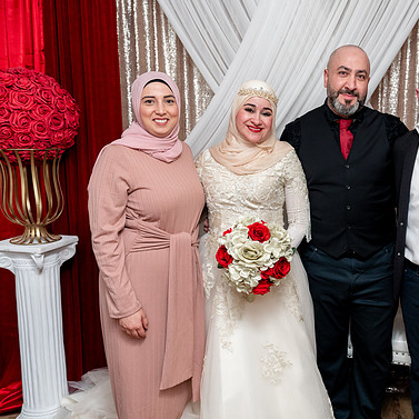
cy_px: 211
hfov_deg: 46.7
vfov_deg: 48.5
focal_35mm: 34
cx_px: 315
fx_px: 466
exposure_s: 1/160
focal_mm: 26
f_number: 2.8
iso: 1250
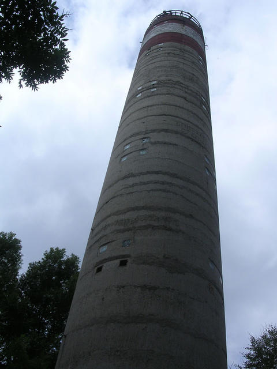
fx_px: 405
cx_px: 138
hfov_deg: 37.7
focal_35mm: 38
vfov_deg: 49.0
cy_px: 184
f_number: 5.6
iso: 100
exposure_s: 1/448
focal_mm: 5.8
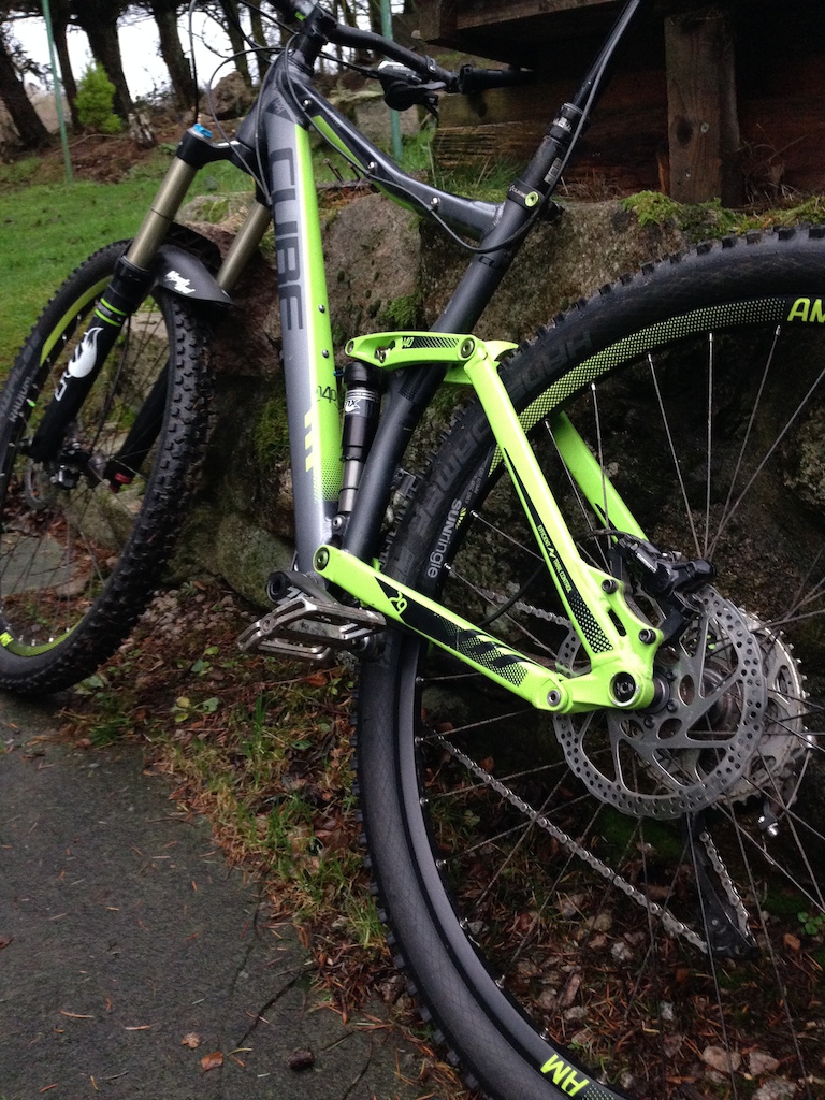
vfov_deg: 55.4
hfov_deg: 42.9
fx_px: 1049
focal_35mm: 33
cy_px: 550
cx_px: 412
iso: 250
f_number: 2.4
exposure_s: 1/20
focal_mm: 4.12
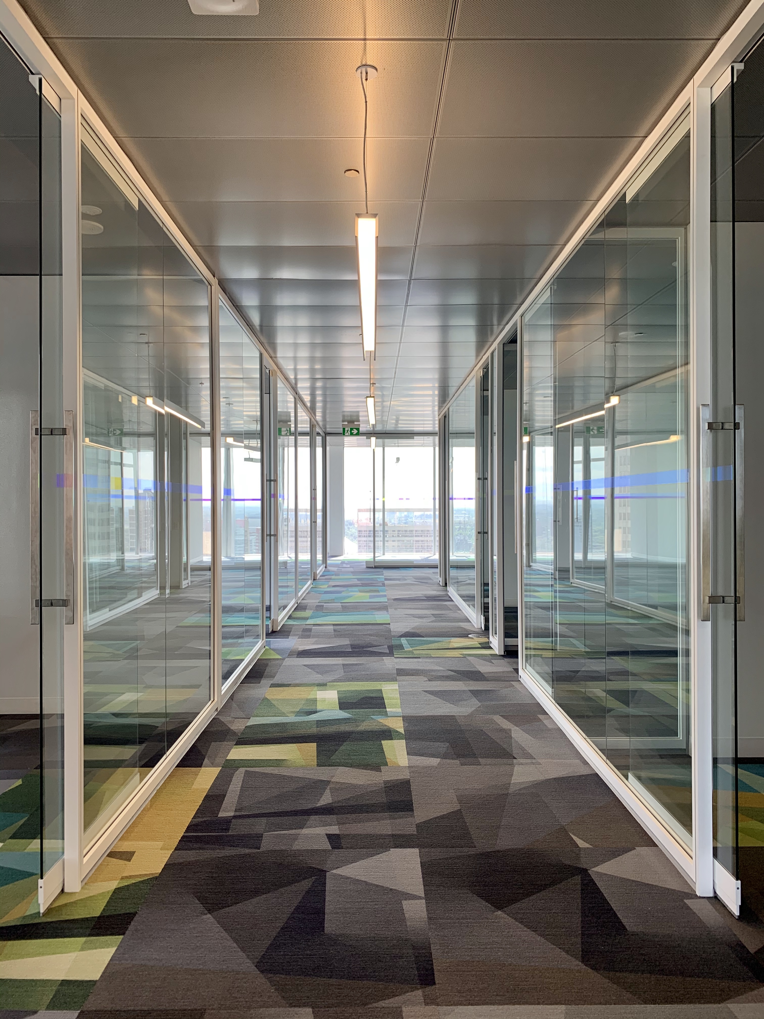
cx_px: 382
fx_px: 765
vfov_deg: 67.3
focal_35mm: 26
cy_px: 510
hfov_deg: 53.1
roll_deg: +0.1
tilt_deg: +1.7
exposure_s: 1/122
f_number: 1.8
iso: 50
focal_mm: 4.25
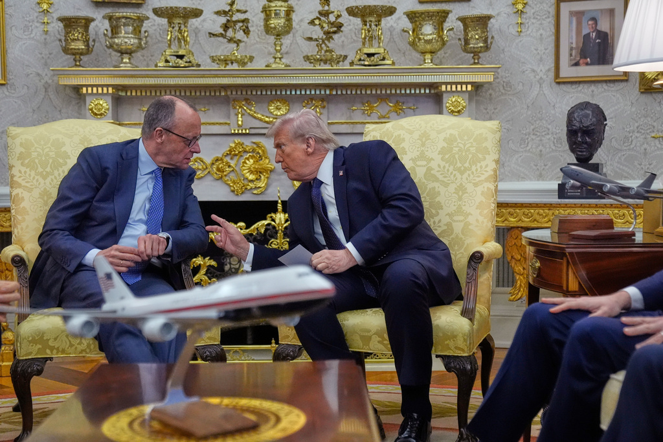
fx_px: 957
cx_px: 332
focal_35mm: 52
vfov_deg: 26.0
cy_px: 221
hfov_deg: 38.2
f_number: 2.8
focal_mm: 52
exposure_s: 1/400
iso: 5000
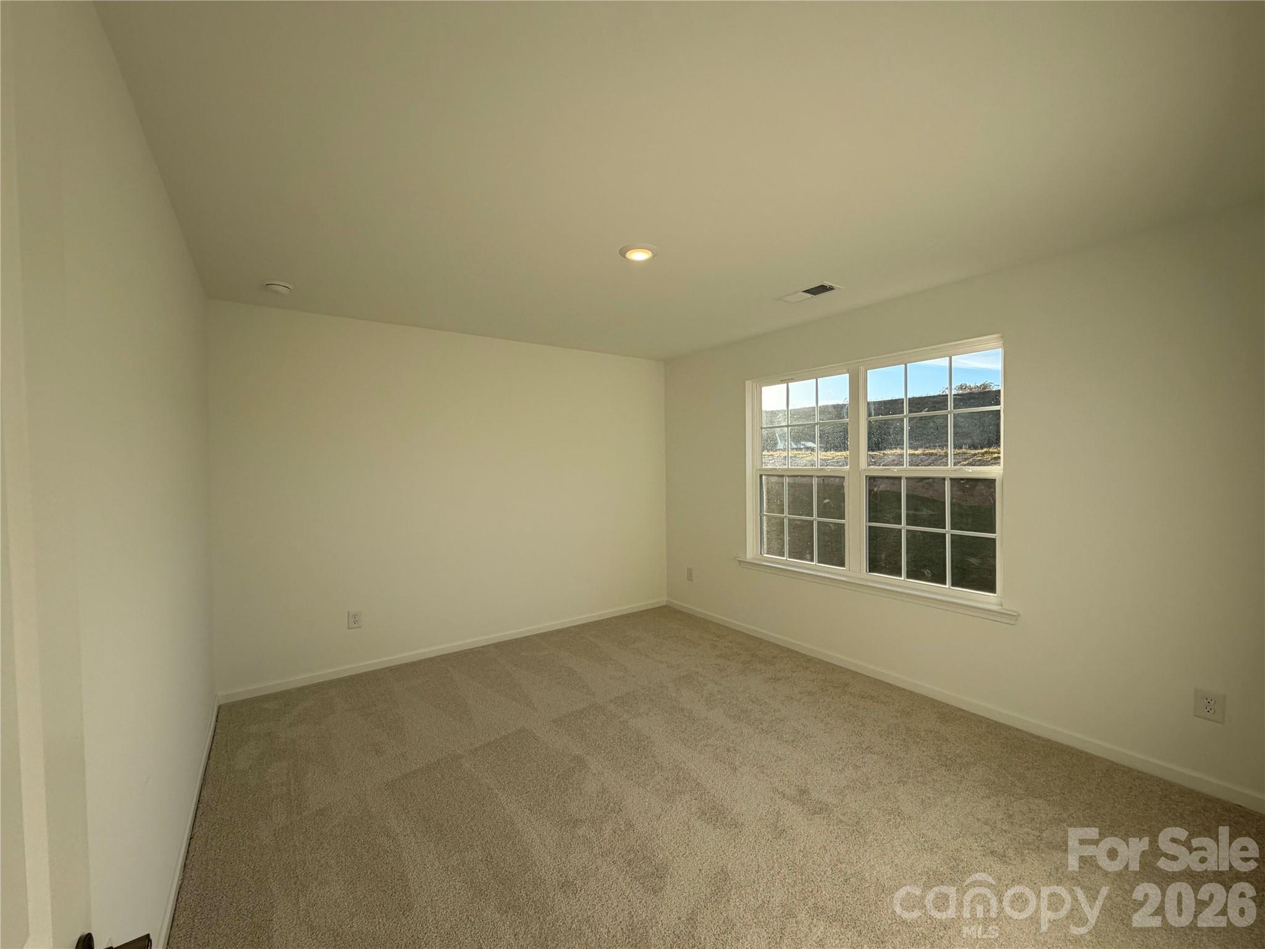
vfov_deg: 85.7
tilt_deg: -0.6
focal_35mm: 14
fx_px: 512
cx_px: 632
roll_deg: +0.8
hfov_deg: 102.1
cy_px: 474
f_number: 2.2
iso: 64
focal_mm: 2.22
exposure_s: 1/427
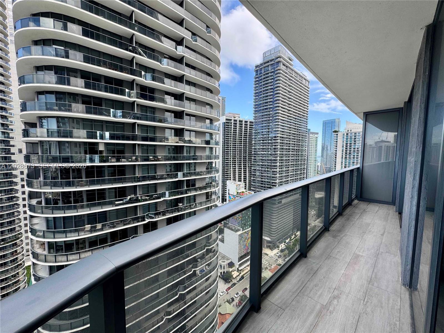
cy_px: 166
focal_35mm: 14
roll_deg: -1.3
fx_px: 180
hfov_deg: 102.1
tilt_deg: -4.8
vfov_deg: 85.7
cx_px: 222
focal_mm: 2.22
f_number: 2.2
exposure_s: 1/235
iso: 40
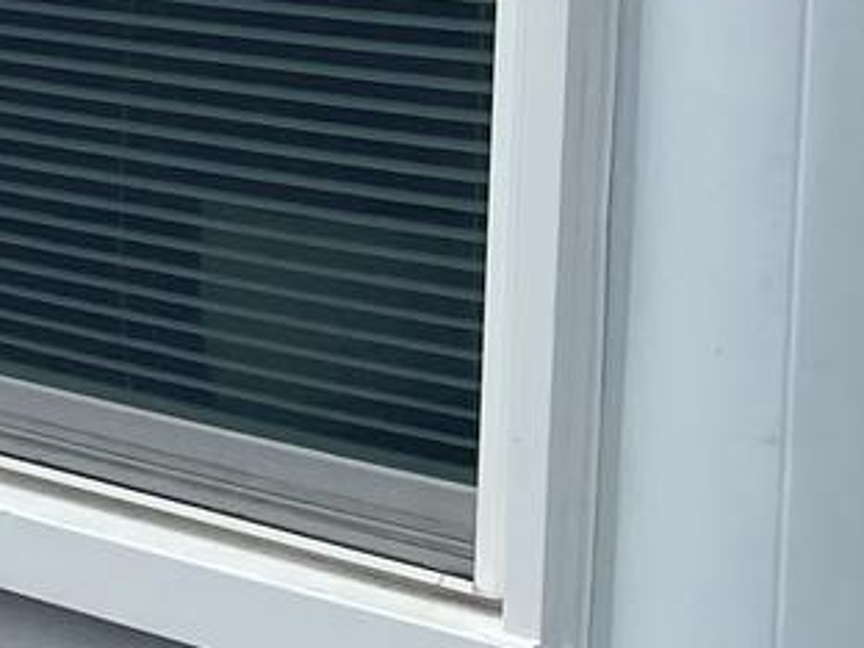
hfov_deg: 9.2
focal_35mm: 164
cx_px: -1842
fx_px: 4093
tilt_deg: -2.1
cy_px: -216
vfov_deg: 8.9
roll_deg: -2.3
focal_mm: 5.1
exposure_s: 1/1057
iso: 32
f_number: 1.6
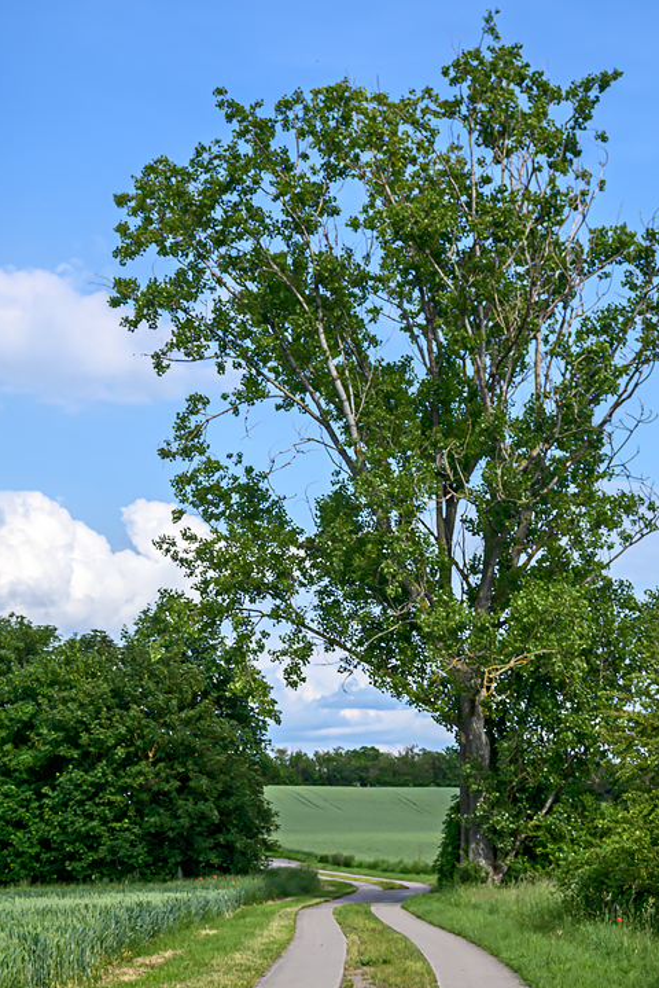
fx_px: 2460
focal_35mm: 90
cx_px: 384
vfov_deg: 22.6
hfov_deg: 15.2
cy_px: 631
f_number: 8
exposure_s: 1/750
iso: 200
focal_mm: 43
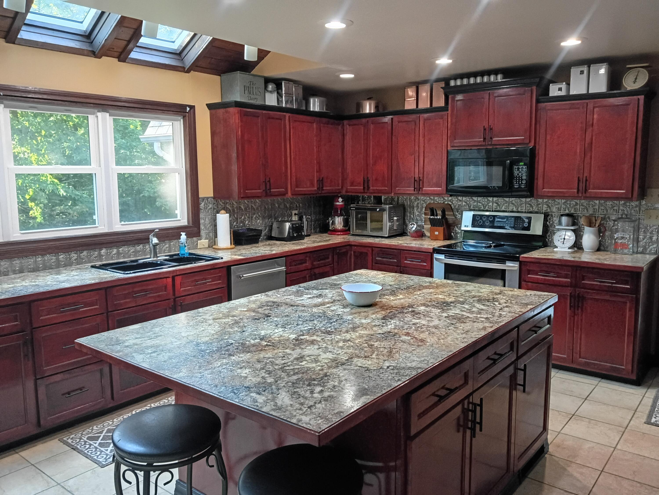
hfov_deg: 63.4
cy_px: 248
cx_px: 330
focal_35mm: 28
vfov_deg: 49.7
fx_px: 533
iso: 1763
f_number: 2.2
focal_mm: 3.42
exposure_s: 1/30
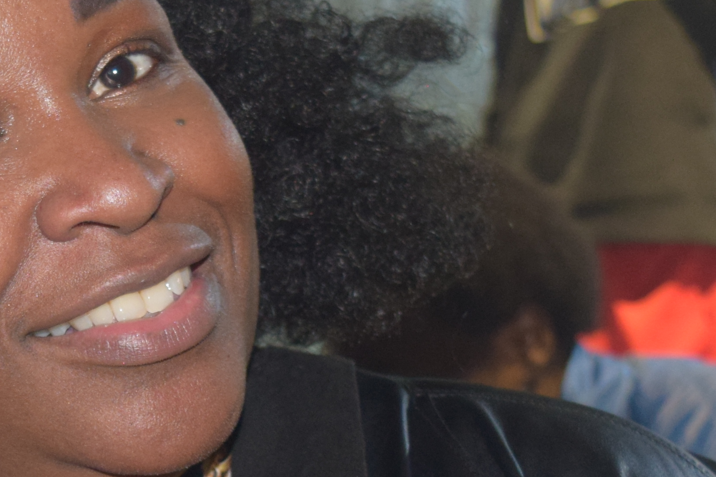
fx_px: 2522
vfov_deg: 10.8
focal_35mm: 127
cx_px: 132
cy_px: 396
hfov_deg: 16.0
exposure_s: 1/60
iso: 1000
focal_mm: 23
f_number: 3.8
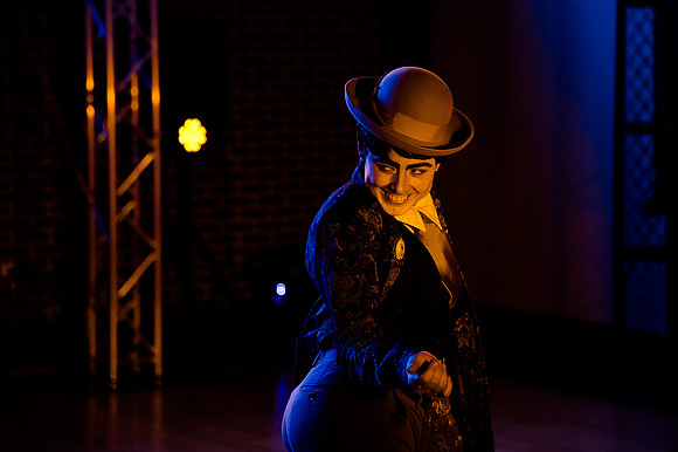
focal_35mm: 137
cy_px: 202
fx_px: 2588
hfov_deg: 14.9
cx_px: 374
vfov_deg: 10.0
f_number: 4
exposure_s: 1/250
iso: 2500
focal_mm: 120
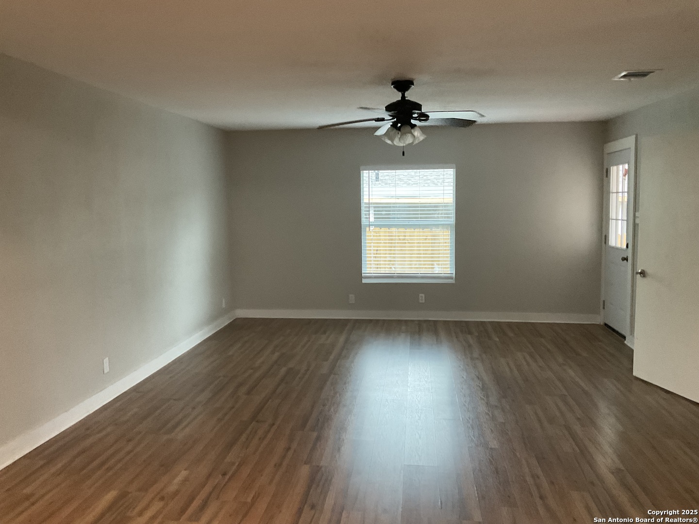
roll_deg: -1.4
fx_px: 586
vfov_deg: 48.2
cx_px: 350
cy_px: 262
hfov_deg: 61.7
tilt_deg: -2.4
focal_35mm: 29
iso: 200
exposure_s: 1/60
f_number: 1.8
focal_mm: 3
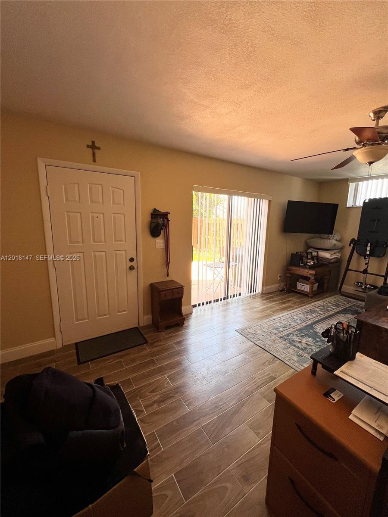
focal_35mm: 13
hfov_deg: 89.9
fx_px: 194
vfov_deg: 106.2
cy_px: 258
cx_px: 194
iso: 64
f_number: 1.8
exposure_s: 1/99
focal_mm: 1.57
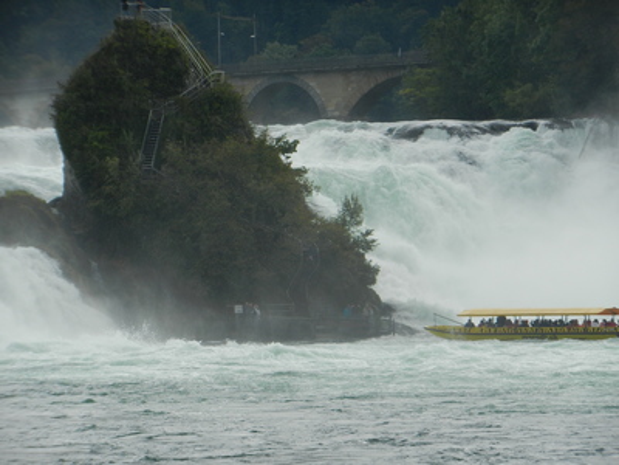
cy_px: 232
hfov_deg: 10.5
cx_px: 310
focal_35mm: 189
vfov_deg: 7.9
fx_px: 3380
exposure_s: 1/400
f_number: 5.3
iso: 160
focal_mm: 34
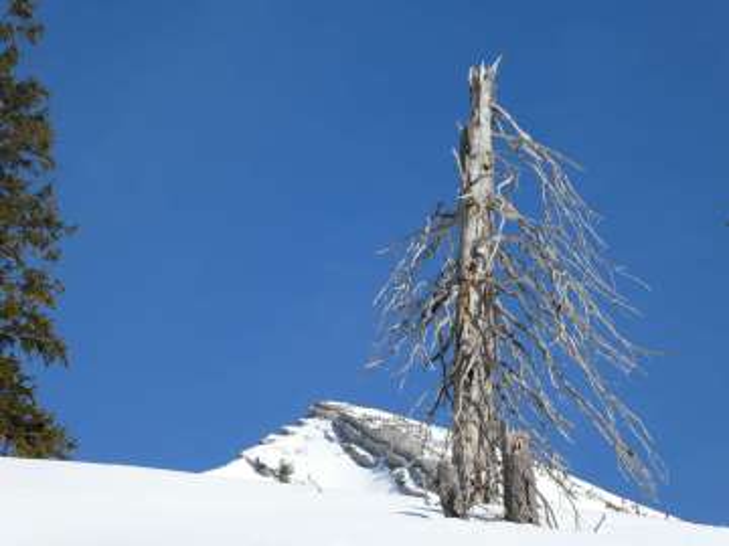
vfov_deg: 12.0
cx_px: 364
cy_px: 273
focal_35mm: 124
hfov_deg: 15.9
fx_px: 2611
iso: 80
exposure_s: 1/500
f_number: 5.2
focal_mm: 22.3
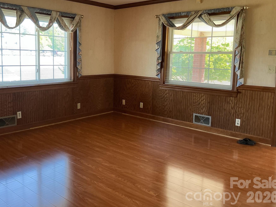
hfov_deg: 53.8
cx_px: 119
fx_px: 271
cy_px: 87
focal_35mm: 34
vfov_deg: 41.7
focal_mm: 3
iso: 80
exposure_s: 1/60
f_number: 1.8
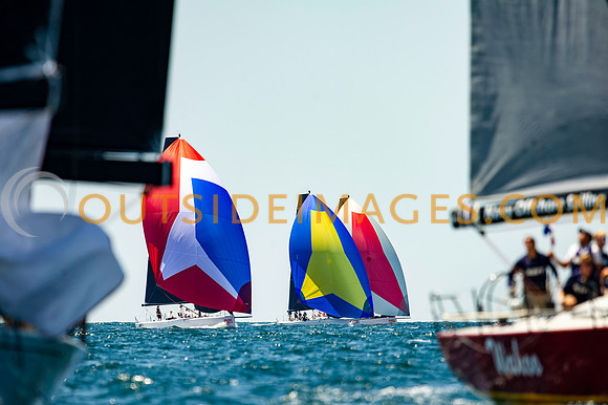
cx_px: 304
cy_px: 213
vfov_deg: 2.2
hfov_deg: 3.2
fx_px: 10739
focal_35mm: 636
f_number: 5
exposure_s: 1/2500
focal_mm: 600
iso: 400
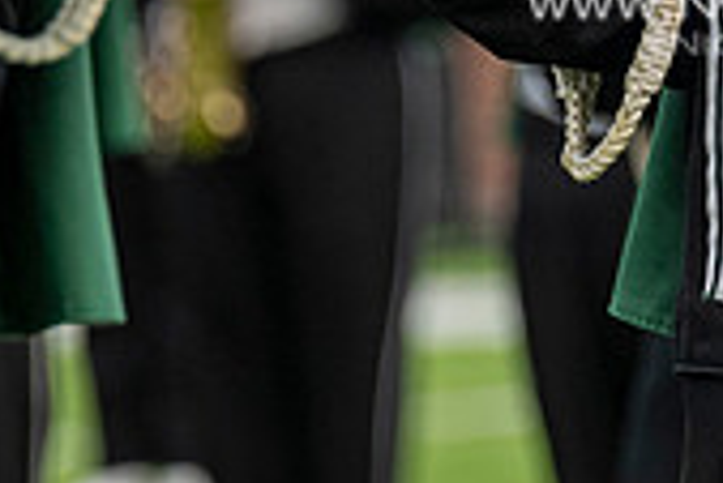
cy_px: -150
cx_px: 821
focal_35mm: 1029
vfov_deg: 1.3
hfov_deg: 2.0
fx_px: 20683
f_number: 2.8
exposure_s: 1/500
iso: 250
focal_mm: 200
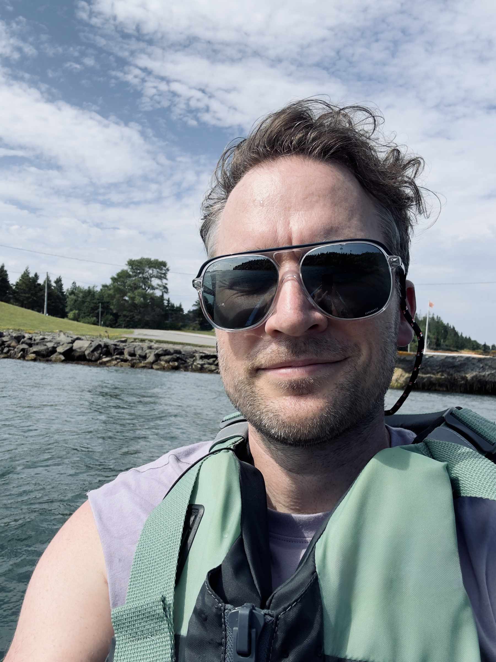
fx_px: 573
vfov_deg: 60.0
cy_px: 331
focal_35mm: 30
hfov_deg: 46.8
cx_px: 248
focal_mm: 2.7
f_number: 1.9
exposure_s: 1/1018
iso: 25
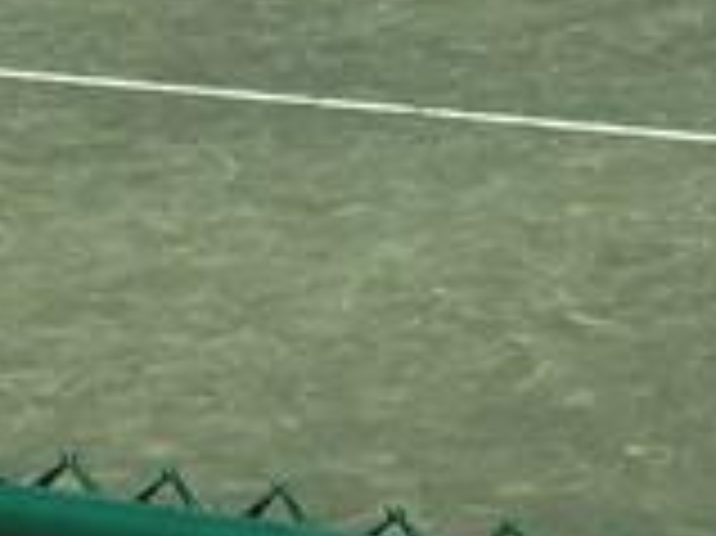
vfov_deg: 7.8
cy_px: -288
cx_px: 558
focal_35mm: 187
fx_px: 3865
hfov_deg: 10.6
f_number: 2.2
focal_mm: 4.15
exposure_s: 1/3497
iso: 25
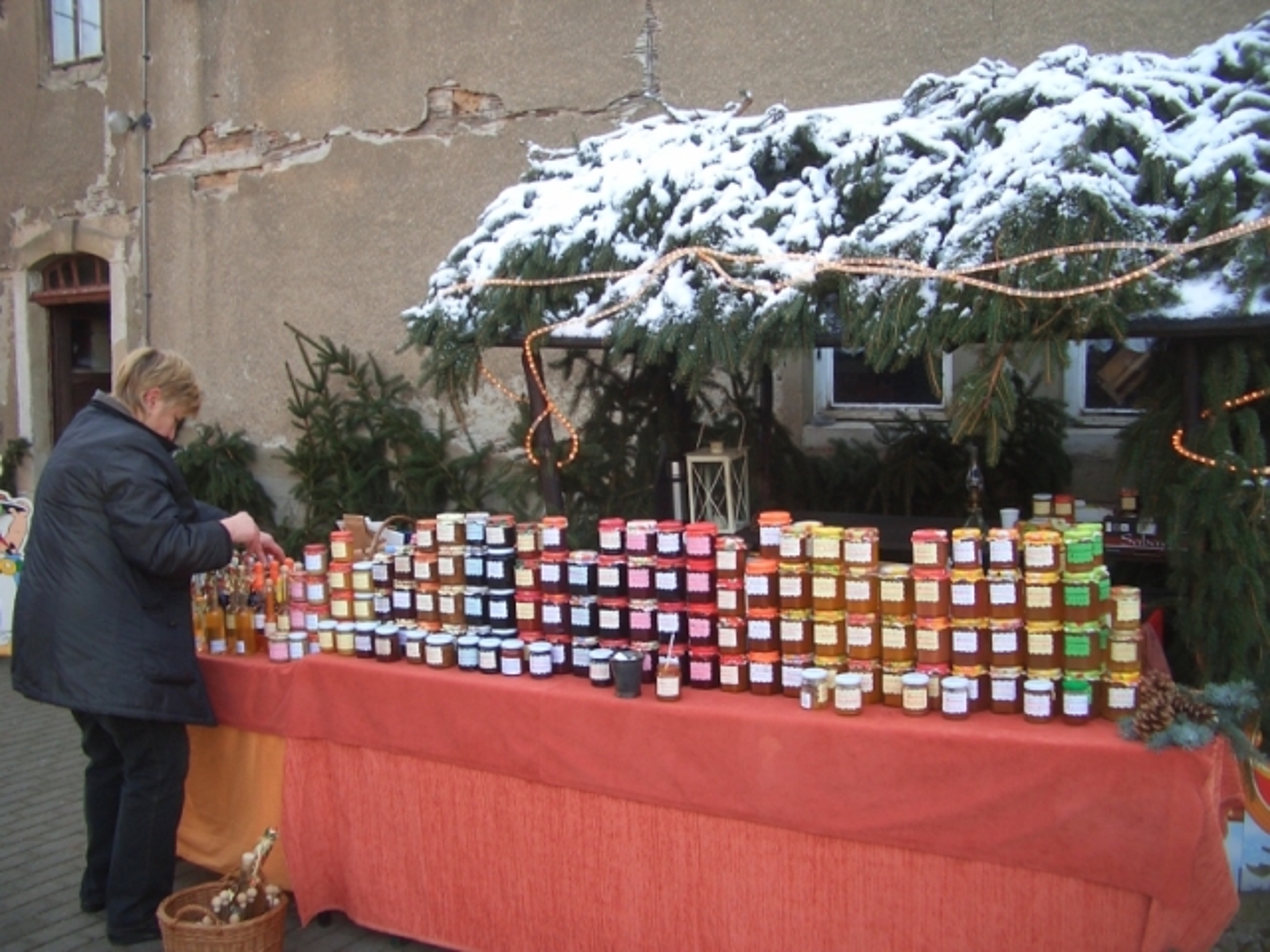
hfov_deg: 52.6
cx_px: 635
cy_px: 476
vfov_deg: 40.7
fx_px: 1284
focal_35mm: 35
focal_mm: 5.8
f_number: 2.6
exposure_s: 1/125
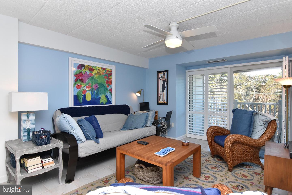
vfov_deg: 67.5
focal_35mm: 18
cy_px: 98
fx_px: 146
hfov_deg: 90.0
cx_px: 146
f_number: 9
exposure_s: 1/125
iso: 800
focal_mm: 12
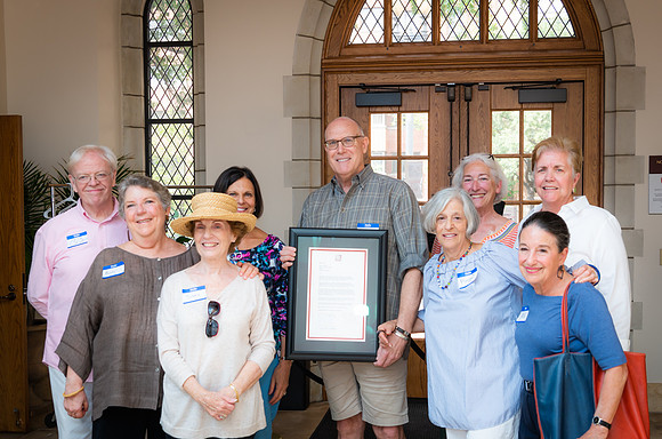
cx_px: 360
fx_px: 881
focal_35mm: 48
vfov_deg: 27.9
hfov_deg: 41.2
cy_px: 266
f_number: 6.3
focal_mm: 38
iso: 200
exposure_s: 1/60
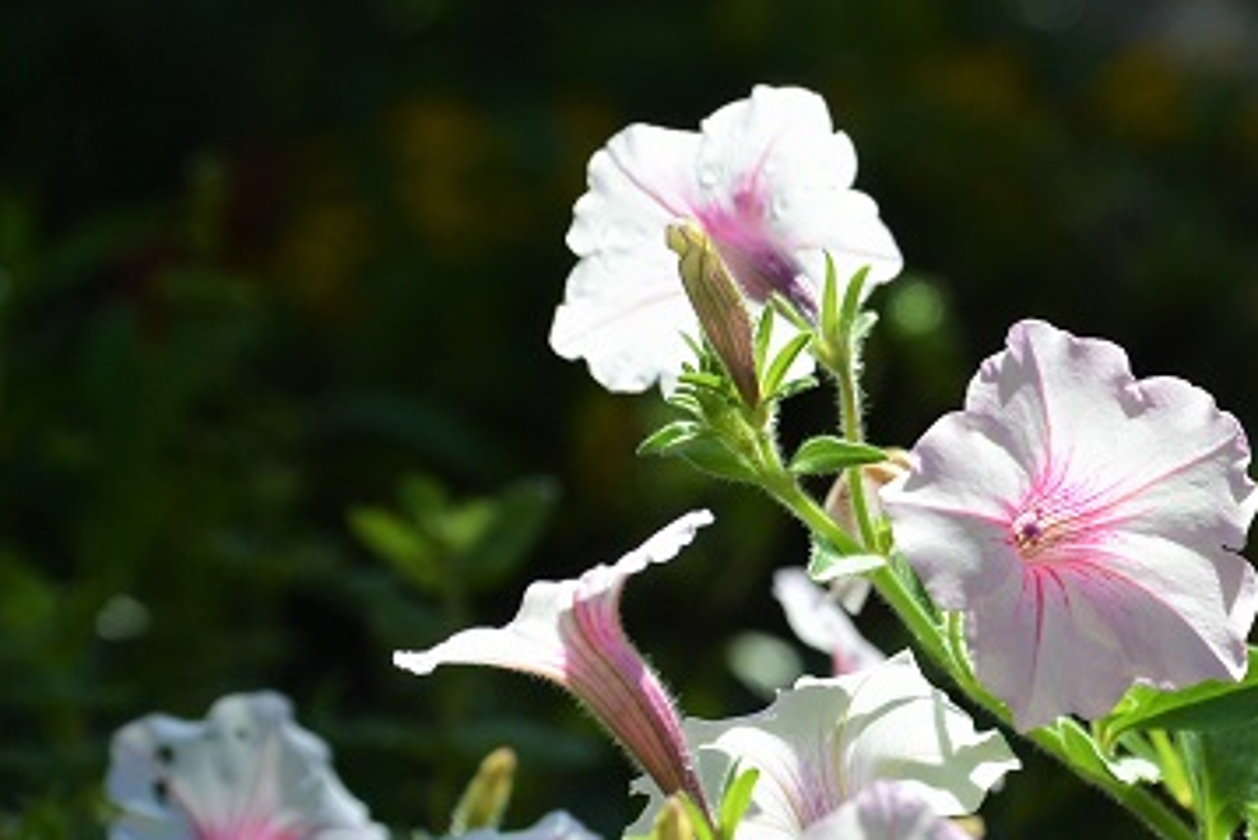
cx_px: 903
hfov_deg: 11.0
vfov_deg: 7.4
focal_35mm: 186
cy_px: 673
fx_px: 6502
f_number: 5
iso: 100
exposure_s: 1/800
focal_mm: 41.2
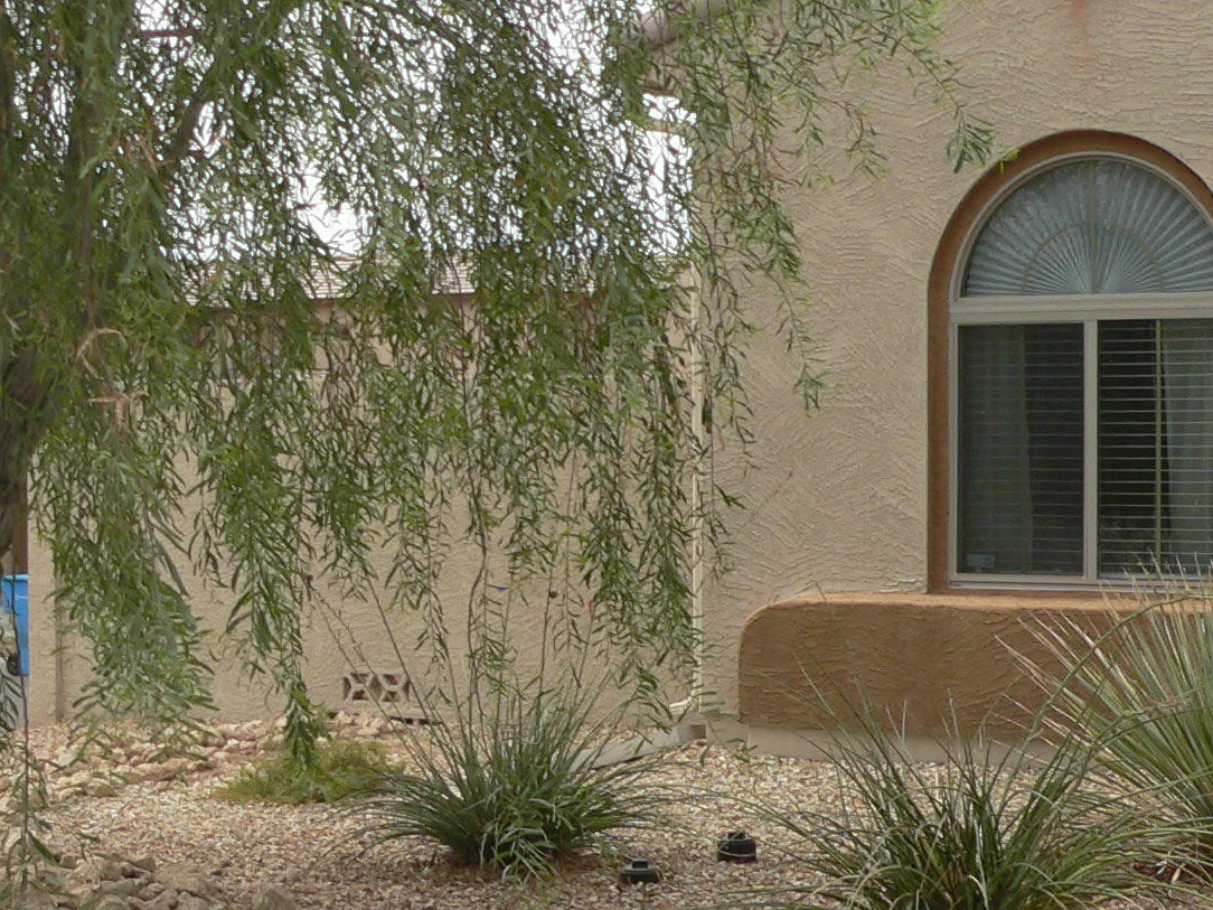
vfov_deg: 17.3
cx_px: 539
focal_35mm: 85
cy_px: 554
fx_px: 2979
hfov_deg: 23.0
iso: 80
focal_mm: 6
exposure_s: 1/500
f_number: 3.3
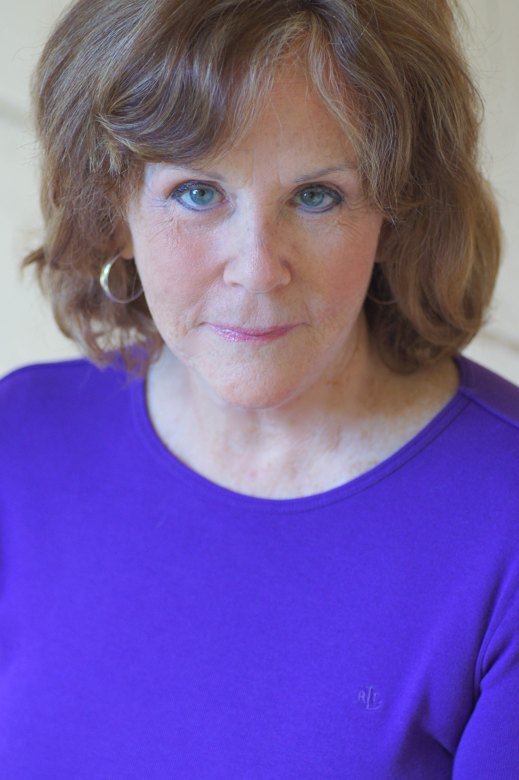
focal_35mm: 135
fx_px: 2923
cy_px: 390
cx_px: 260
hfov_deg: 10.1
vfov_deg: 15.2
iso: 320
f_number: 2.8
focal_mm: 90
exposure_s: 1/160
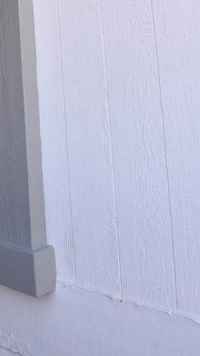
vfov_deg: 44.3
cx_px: -115
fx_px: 415
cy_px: 74
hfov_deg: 21.7
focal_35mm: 44
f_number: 8
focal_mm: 16
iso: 400
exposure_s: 1/100
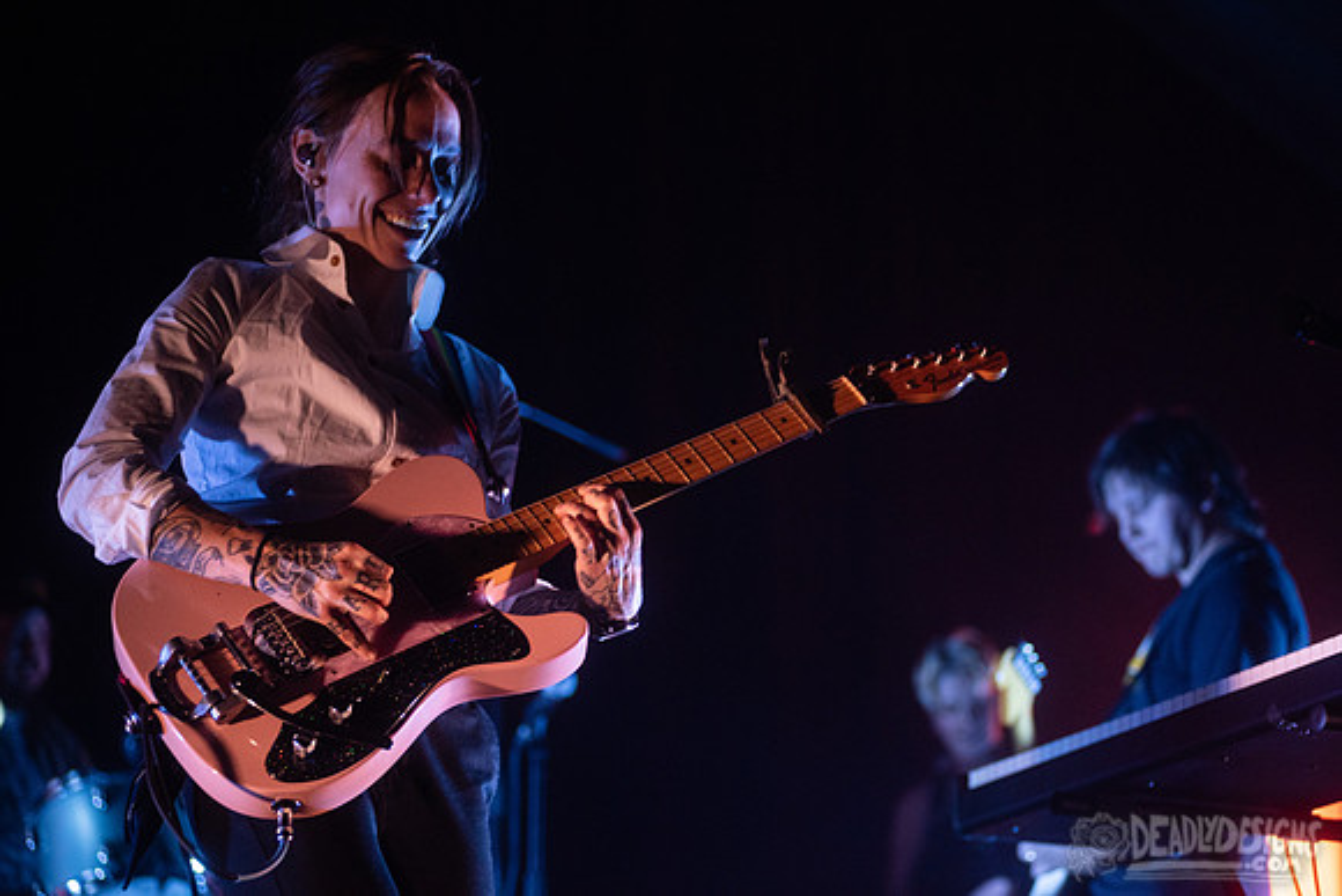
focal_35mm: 80
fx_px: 2983
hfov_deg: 25.4
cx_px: 671
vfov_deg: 17.1
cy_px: 448
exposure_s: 1/200
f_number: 3.2
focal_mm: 80
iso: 2000
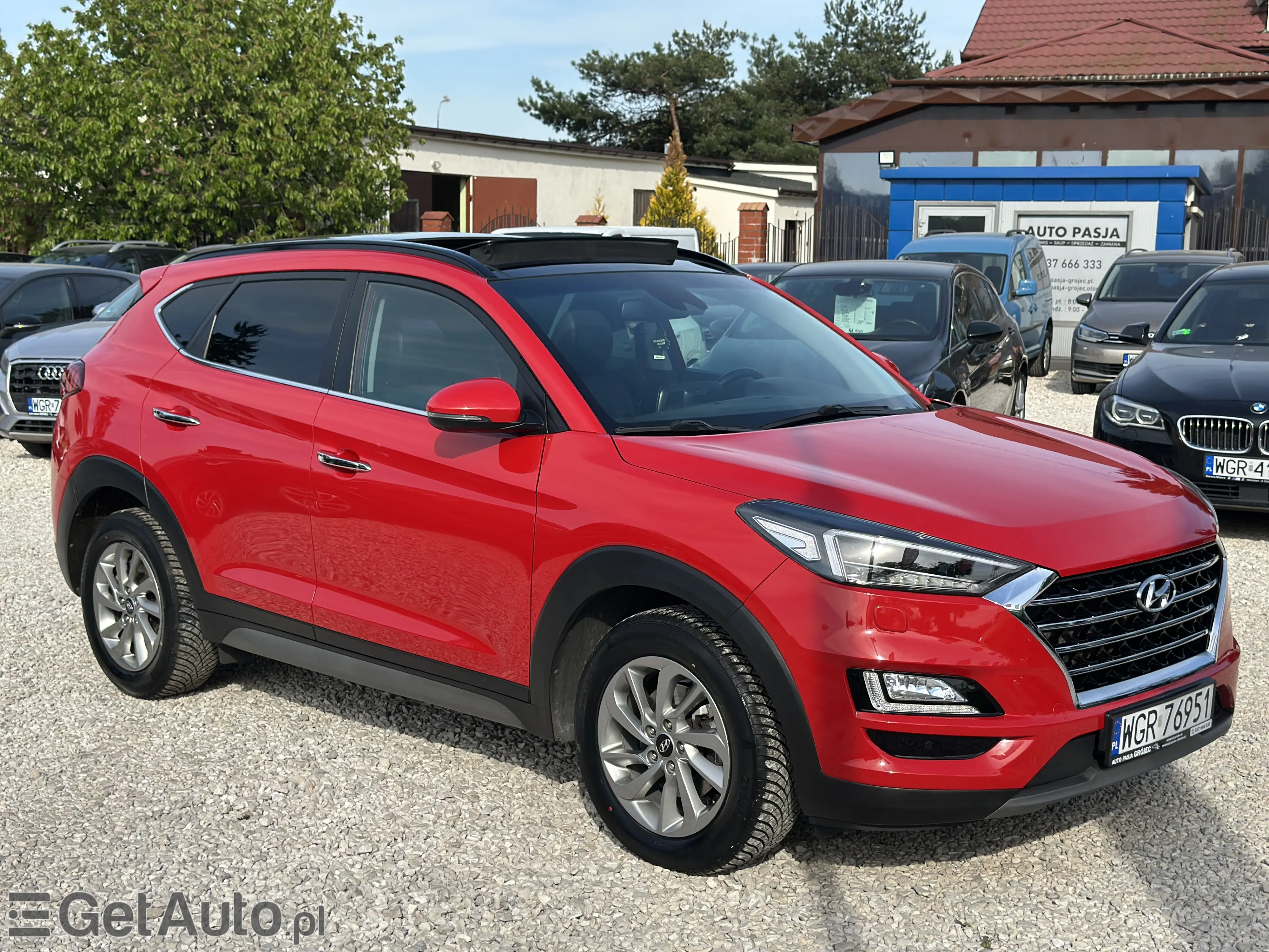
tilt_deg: -9.7
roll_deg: -0.8
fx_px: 1760
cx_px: 634
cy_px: 476
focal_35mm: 48
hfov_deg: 39.7
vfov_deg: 30.3
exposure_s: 1/2732
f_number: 1.78
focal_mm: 6.86
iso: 100
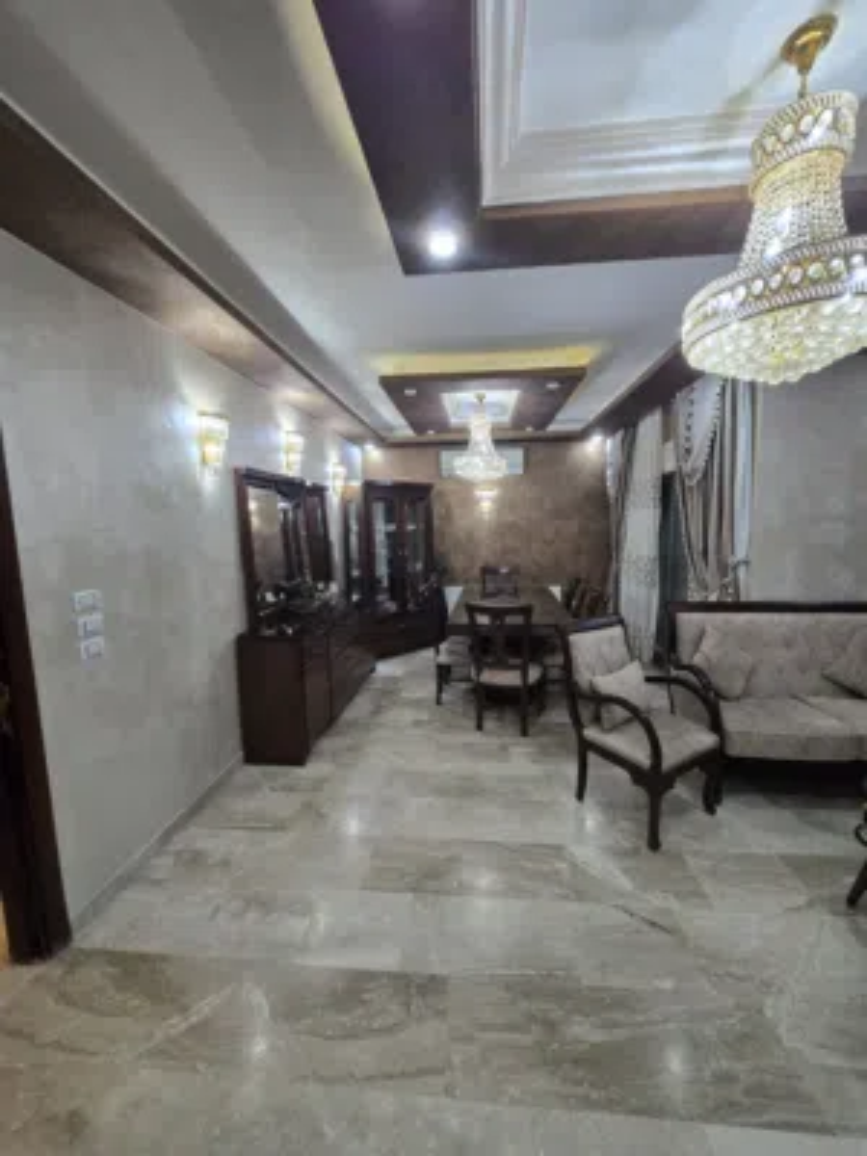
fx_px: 434
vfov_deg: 106.2
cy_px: 578
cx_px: 434
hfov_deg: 89.9
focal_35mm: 13
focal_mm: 1.7
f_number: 2.2
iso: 100
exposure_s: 1/50
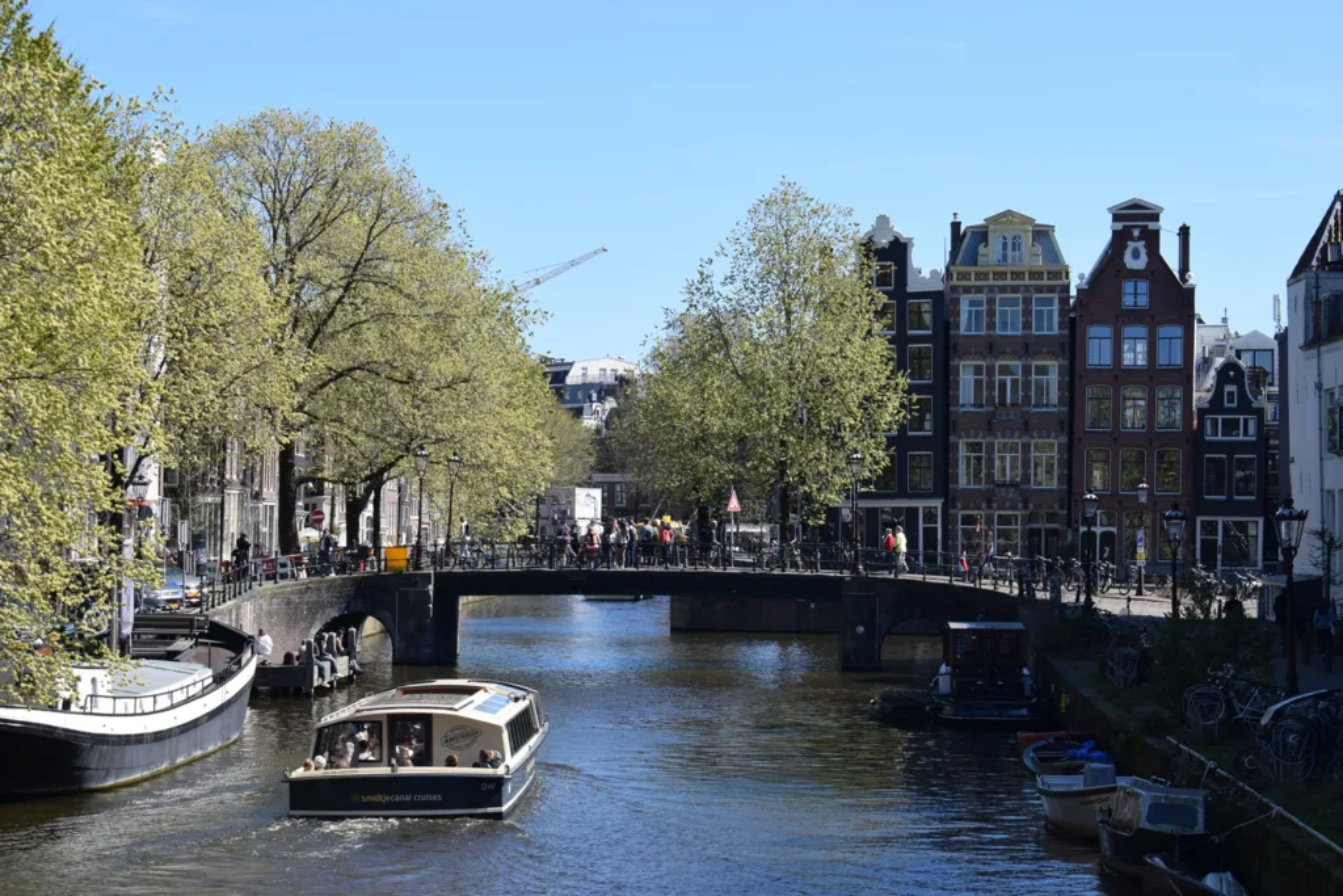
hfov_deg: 24.6
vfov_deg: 16.6
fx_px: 3078
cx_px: 672
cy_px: 448
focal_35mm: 82
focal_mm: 55
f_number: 8
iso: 200
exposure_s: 1/250
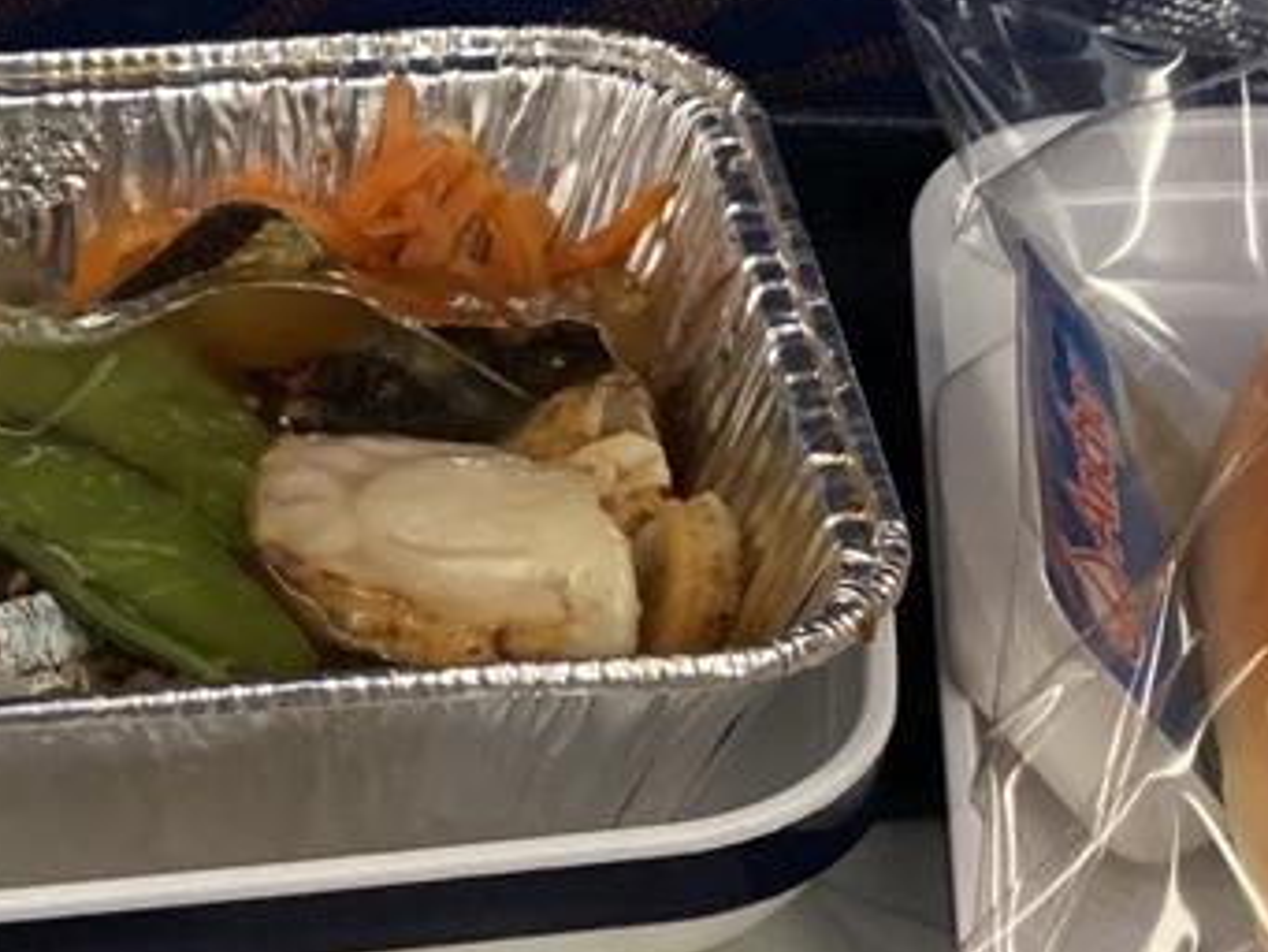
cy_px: 863
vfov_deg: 9.5
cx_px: 387
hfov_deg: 12.6
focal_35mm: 156
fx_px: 5716
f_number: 2
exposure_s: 1/22
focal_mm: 6
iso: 400
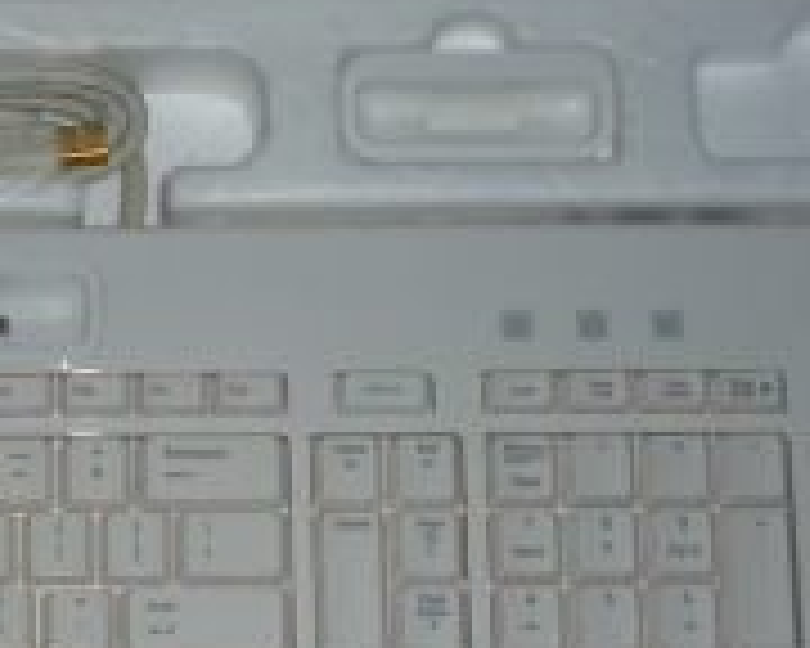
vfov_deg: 14.6
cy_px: 598
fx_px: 2493
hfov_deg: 18.1
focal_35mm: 104
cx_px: 36
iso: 100
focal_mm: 5.2
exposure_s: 1/30
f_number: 3.3
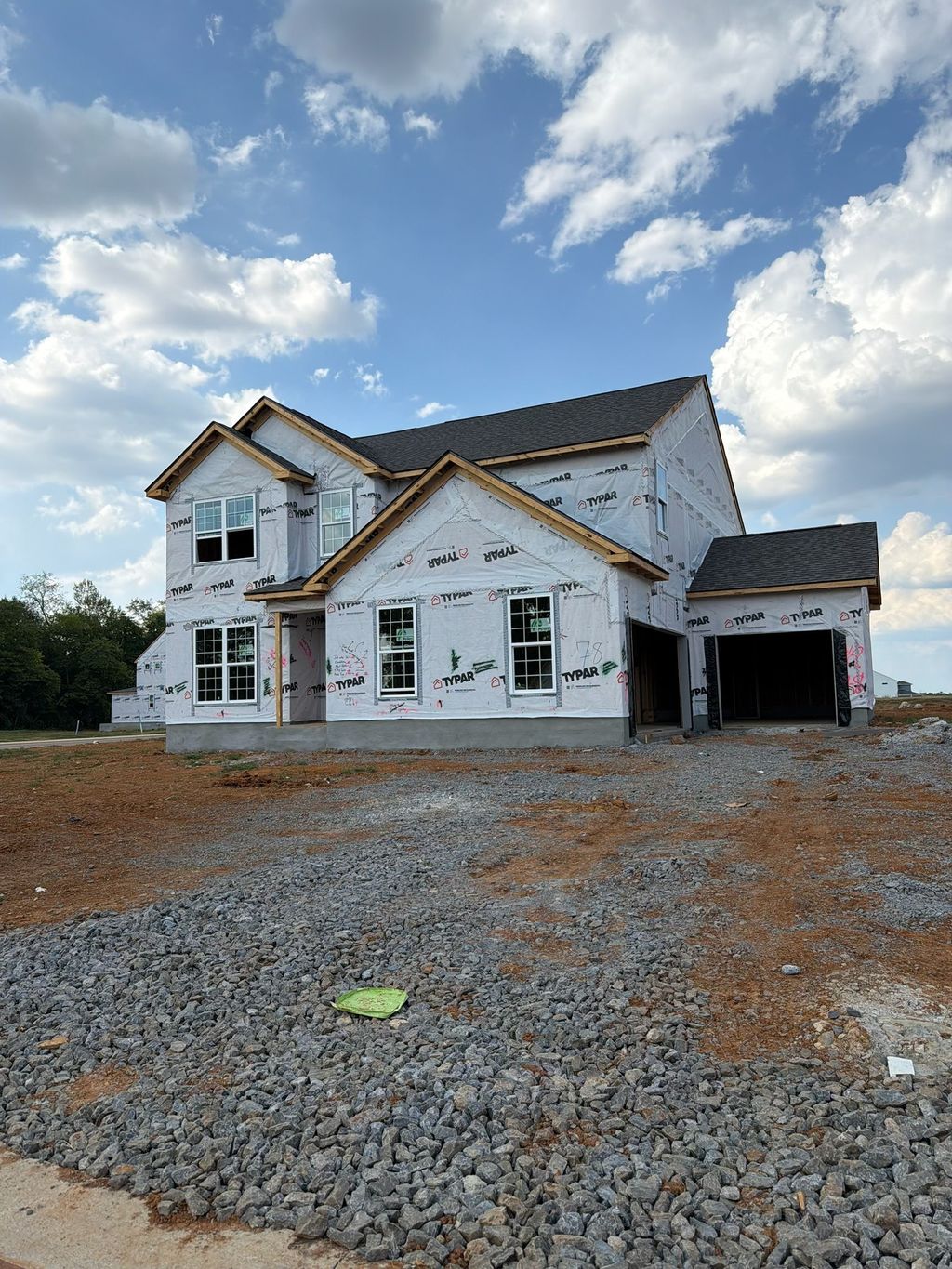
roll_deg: +1.5
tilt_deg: +4.9
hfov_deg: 56.8
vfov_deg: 71.6
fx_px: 880
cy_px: 634
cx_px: 476
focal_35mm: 24
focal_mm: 6.76
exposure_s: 1/4975
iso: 80
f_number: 1.78
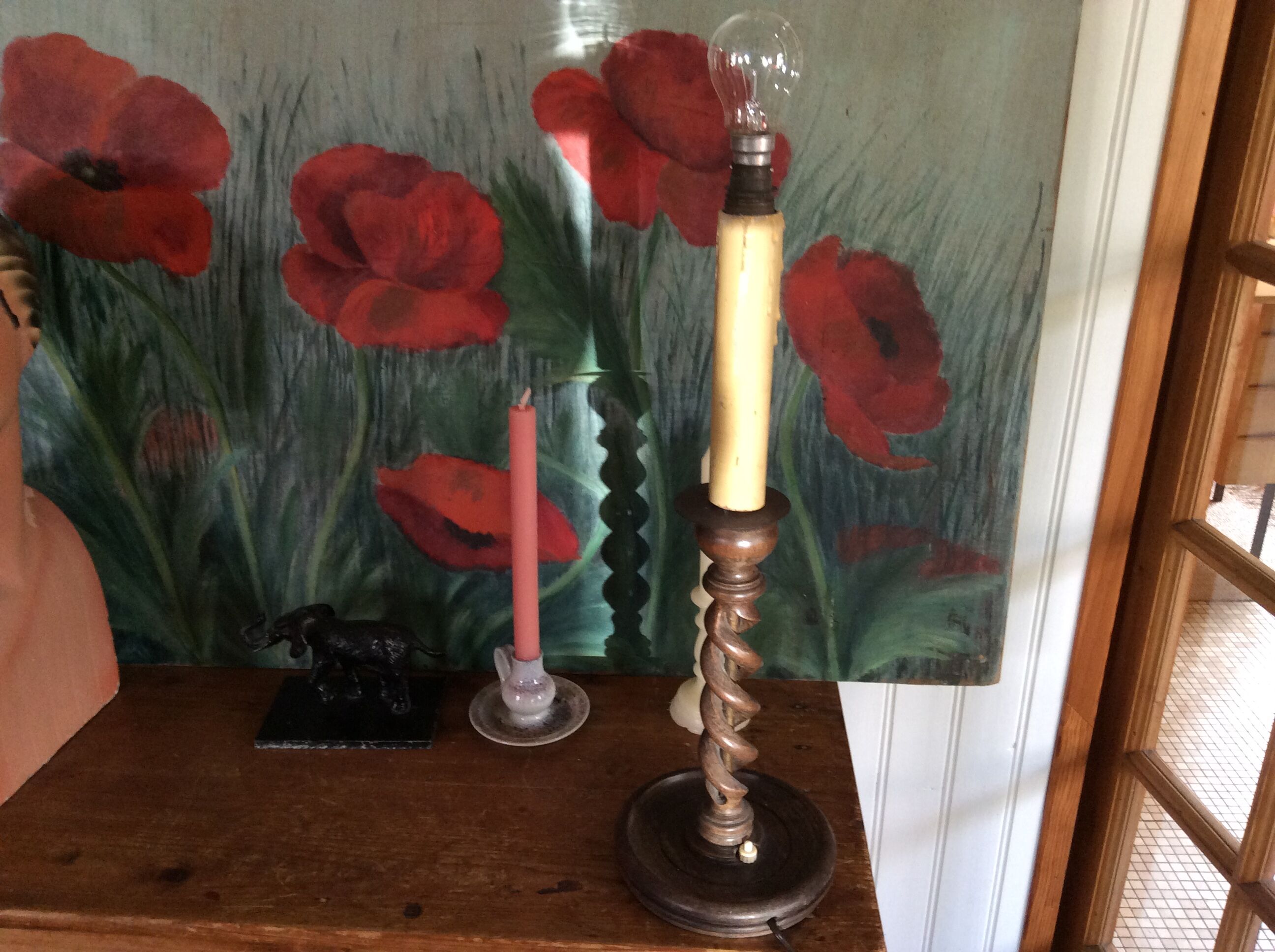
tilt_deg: -24.6
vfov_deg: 44.1
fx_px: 1177
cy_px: 476
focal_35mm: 32
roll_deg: +0.7
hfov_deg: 56.9
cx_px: 638
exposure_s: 1/25
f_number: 2.4
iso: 100
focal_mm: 3.3
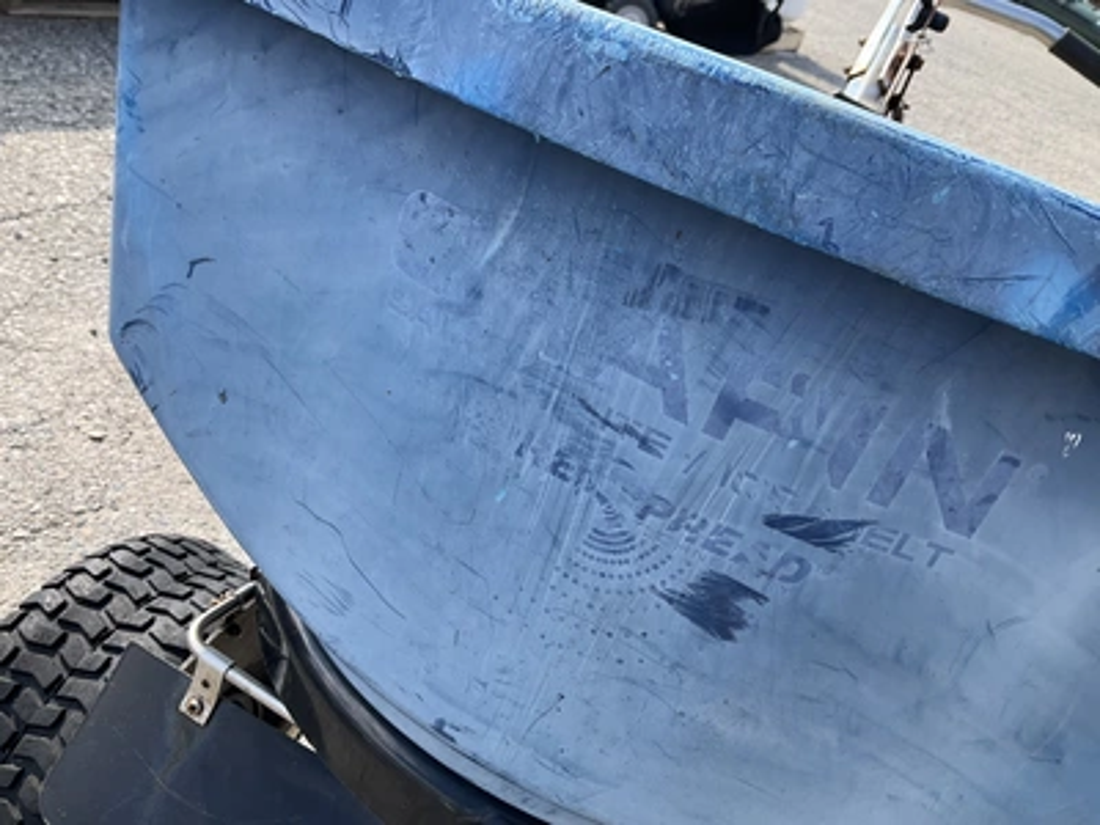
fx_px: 922
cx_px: 550
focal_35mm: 29
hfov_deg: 61.7
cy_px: 412
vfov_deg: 48.2
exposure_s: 1/435
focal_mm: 3
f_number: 1.8
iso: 25
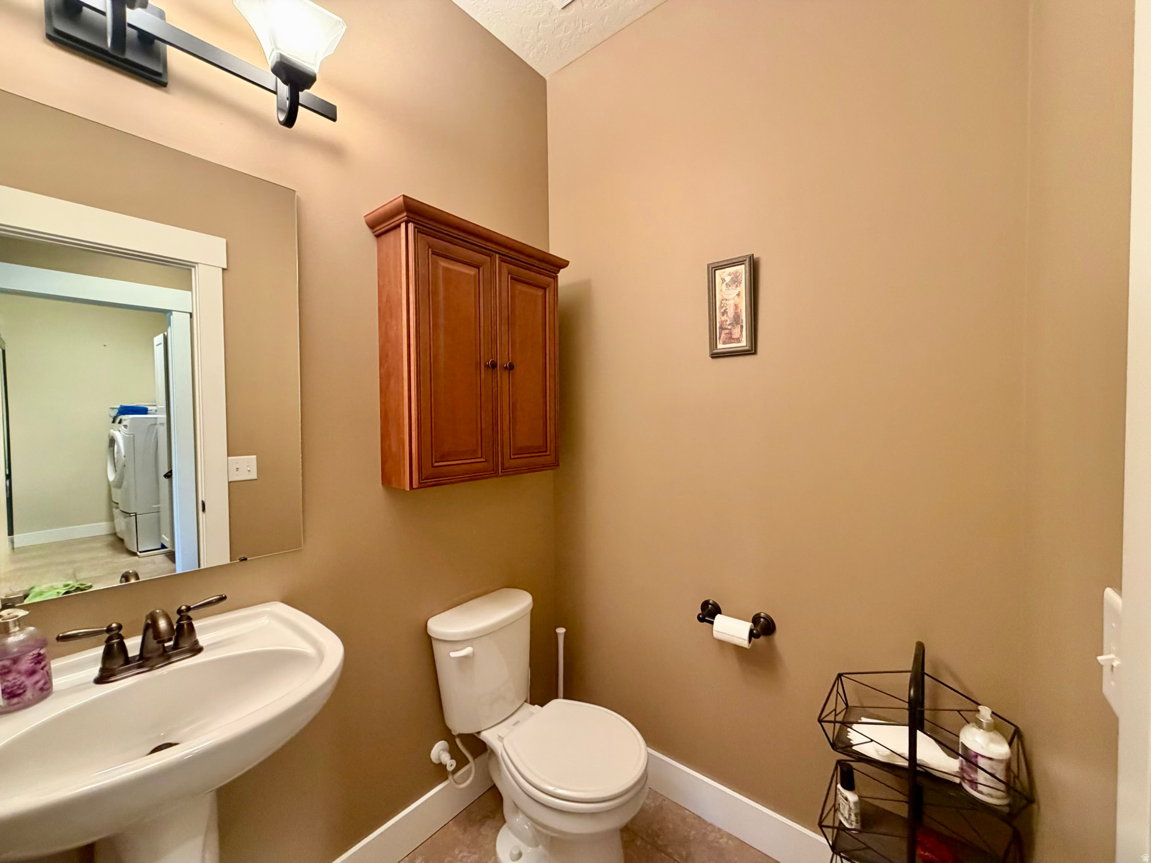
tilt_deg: -2.0
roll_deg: +1.1
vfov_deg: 85.7
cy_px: 432
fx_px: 466
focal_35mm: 14
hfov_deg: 102.1
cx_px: 576
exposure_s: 1/60
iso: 400
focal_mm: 2.22
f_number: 2.2
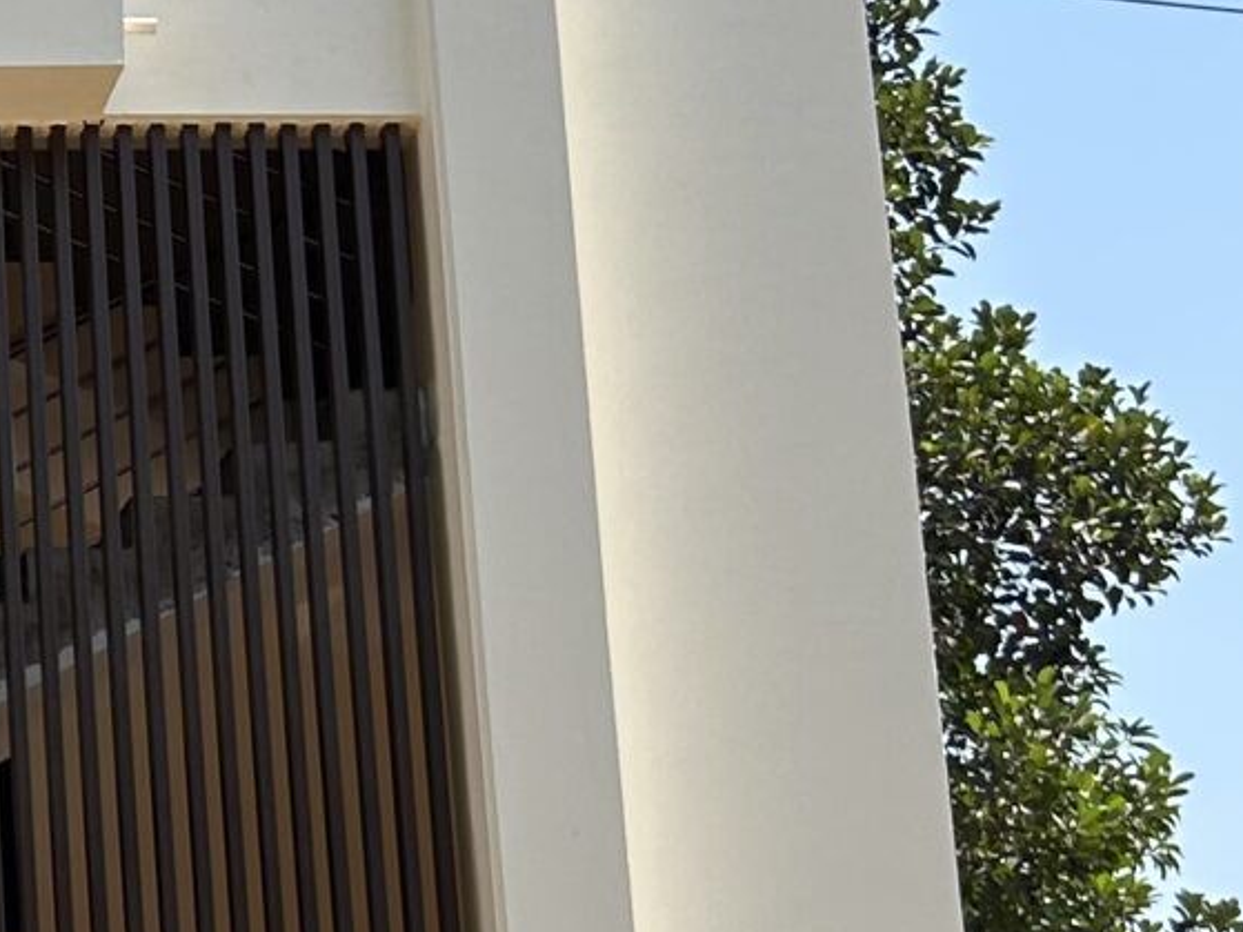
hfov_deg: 14.8
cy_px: 814
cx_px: -861
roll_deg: +0.5
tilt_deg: +15.2
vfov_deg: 12.4
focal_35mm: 119
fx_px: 4272
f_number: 1.5
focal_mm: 5.7
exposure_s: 1/2841
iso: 50
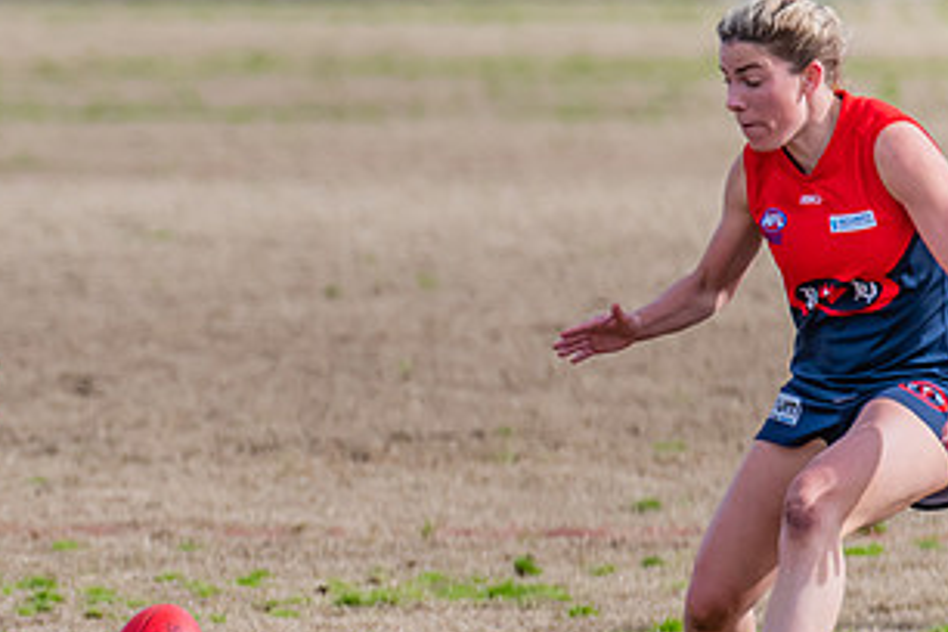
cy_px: 459
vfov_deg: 1.1
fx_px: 33625
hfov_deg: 1.6
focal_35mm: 1277
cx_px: -198
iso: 800
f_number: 7.1
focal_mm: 500
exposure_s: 1/1600
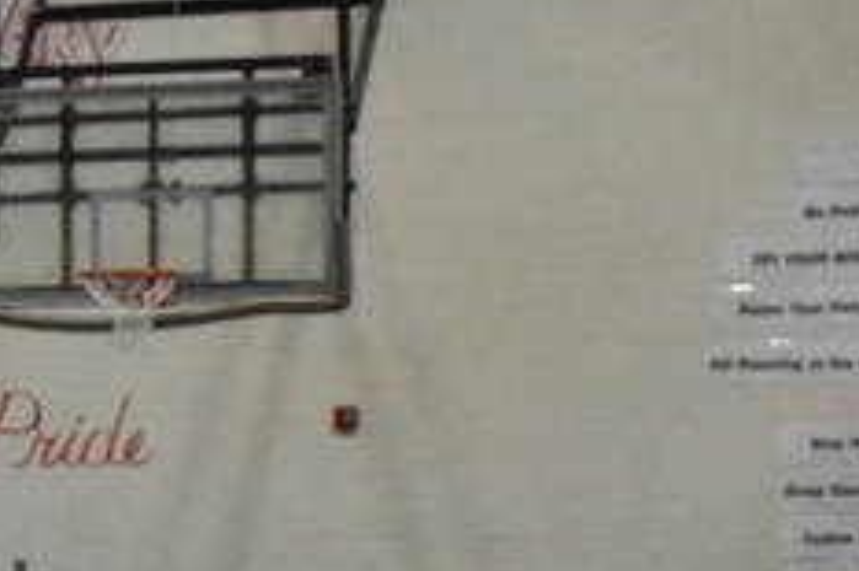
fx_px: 4721
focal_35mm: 198
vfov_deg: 6.8
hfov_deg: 9.9
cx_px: -597
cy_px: 809
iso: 6400
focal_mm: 30
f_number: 8
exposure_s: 1/250
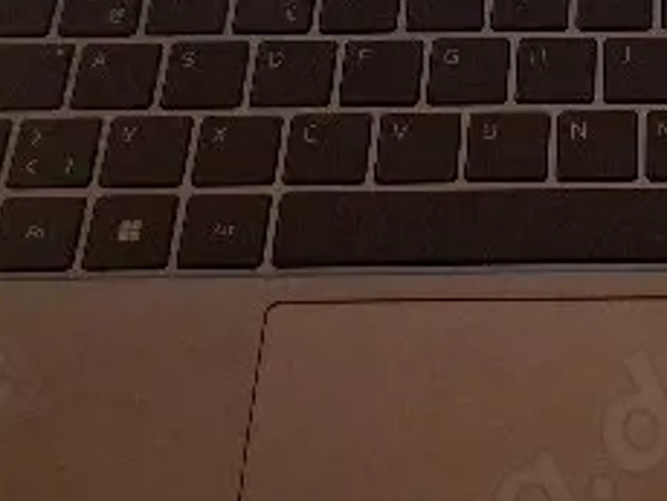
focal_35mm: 100
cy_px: -200
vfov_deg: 14.1
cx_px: 679
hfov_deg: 19.0
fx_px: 1929
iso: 200
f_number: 1.8
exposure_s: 1/100
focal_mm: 5.54
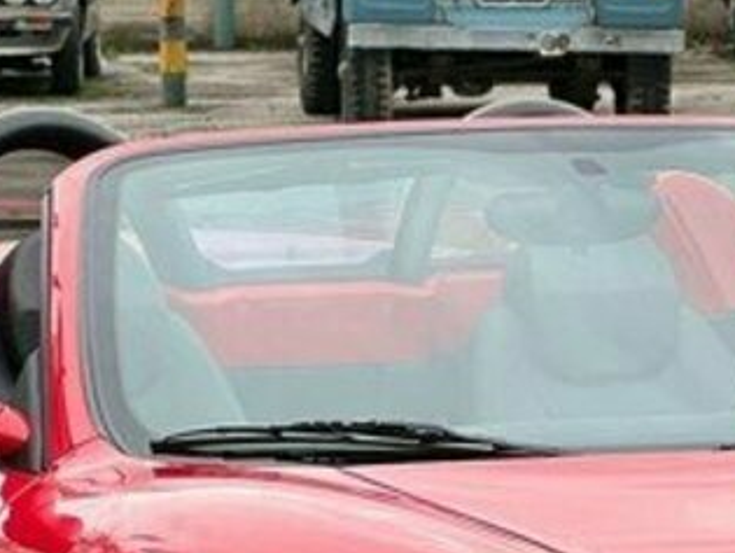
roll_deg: +0.9
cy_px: 653
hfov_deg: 6.7
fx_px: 6228
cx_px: 674
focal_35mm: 293
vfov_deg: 5.1
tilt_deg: -7.3
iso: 40
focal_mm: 9
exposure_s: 1/121
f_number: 2.8
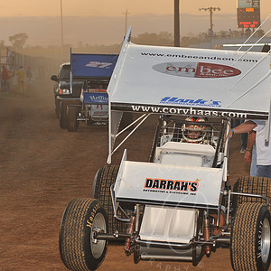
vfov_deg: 11.6
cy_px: 135
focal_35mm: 151
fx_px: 1337
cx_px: 179
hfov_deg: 11.6
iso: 640
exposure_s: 1/320
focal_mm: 92
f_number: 7.1
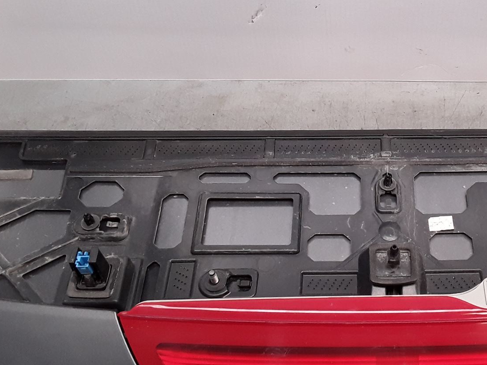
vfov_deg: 28.0
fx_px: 731
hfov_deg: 35.9
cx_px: 370
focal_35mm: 52
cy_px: 162
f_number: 1.9
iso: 64
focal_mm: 2.91
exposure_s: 1/100
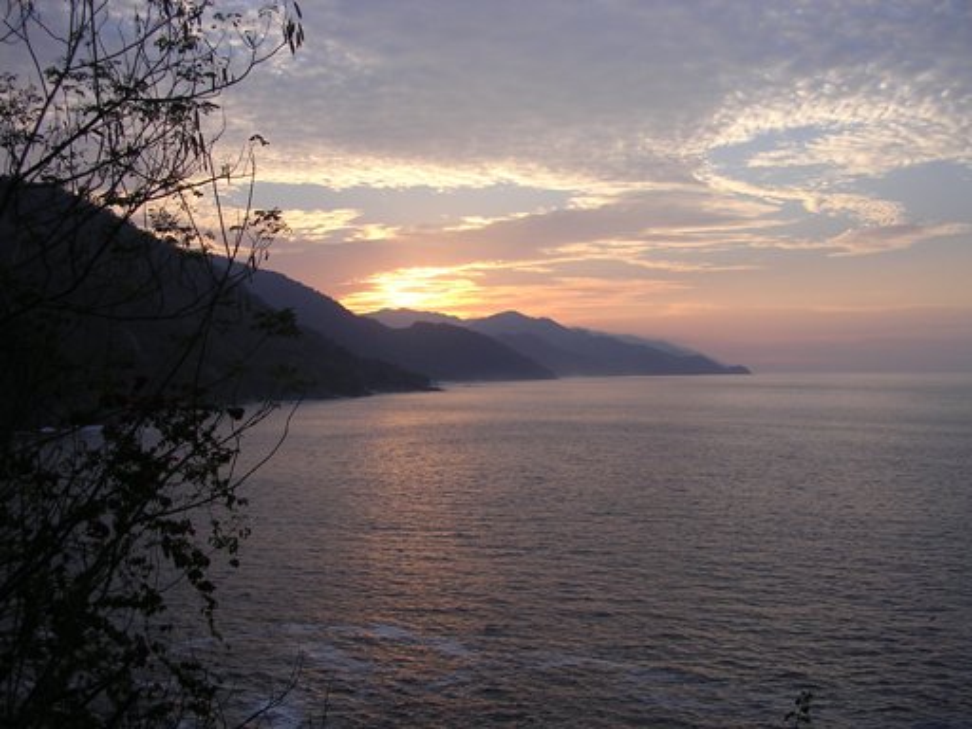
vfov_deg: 37.7
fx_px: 1067
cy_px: 364
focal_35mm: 38
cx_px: 486
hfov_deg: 49.0
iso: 100
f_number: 2.8
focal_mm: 5.8
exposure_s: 1/359
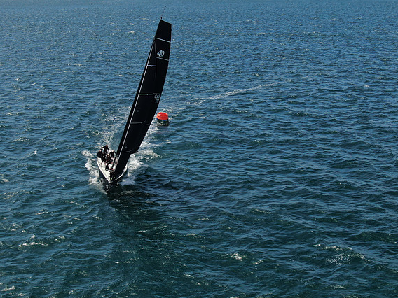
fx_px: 563
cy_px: 149
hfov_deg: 38.9
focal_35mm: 49
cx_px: 203
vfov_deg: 29.7
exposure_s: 1/800
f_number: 3.8
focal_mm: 8.6
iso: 100
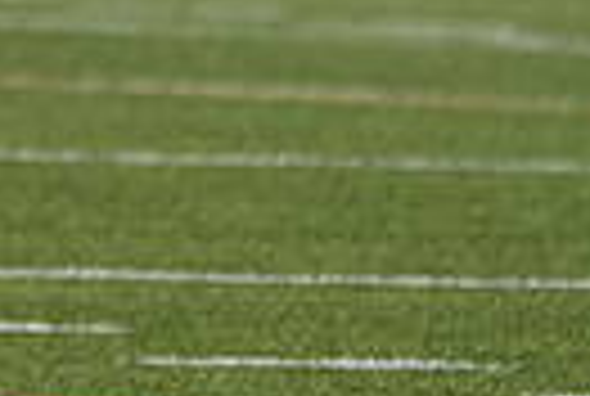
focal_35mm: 1390
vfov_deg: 1.0
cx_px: -576
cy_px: -295
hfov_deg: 1.5
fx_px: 22832
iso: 250
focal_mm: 315
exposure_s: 1/1250
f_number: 5.6
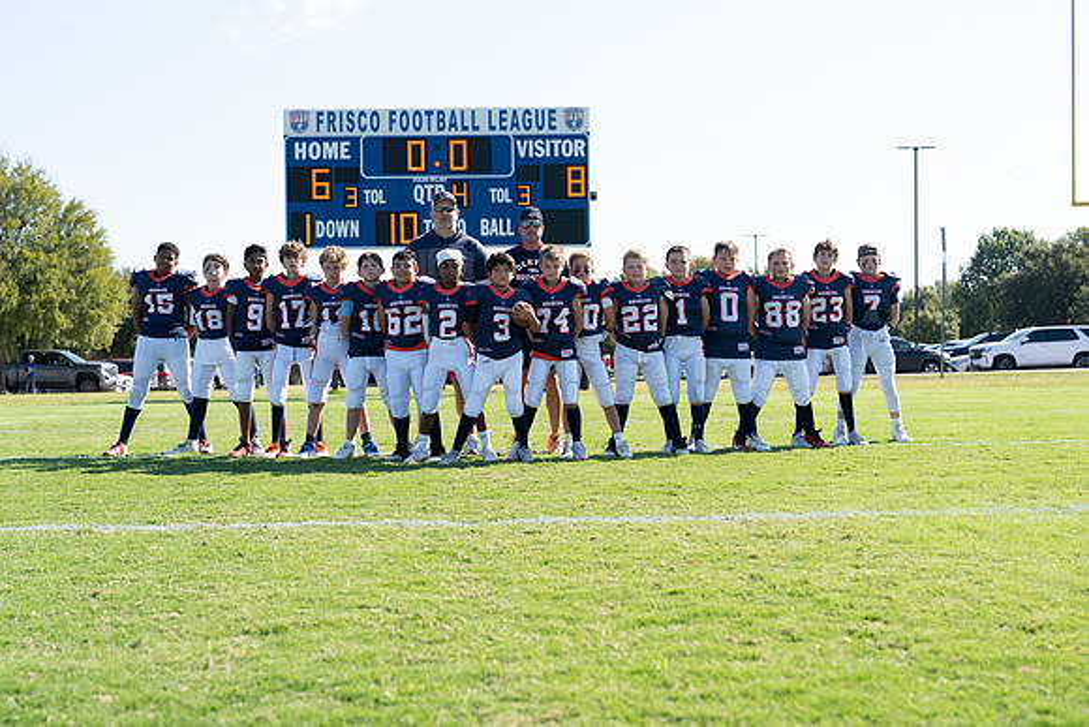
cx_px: 544
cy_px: 364
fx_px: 1513
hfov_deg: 39.6
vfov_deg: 27.0
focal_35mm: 50
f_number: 3.5
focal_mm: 50
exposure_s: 1/500
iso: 100
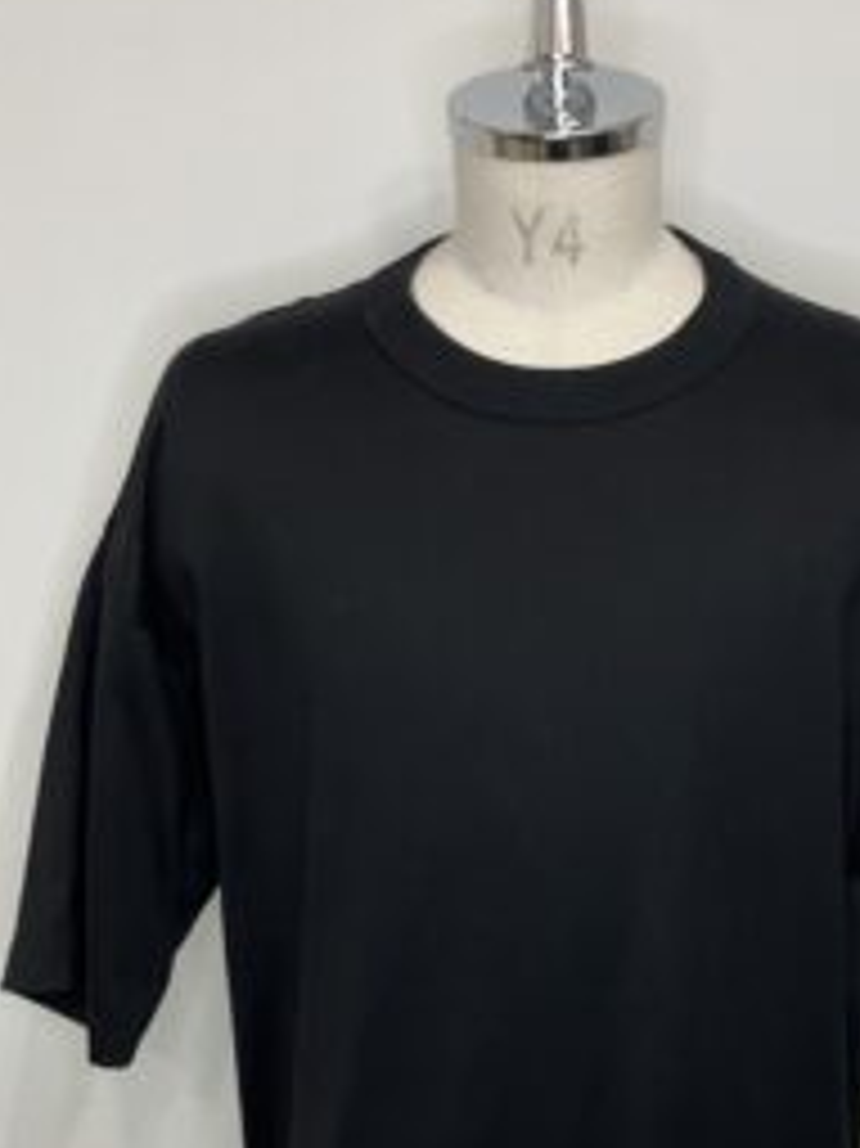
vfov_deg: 42.4
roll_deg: +0.1
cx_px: 572
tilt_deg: -16.1
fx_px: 1459
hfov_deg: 32.6
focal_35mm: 44
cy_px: 761
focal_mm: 3.99
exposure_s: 1/50
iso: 160
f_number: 1.8
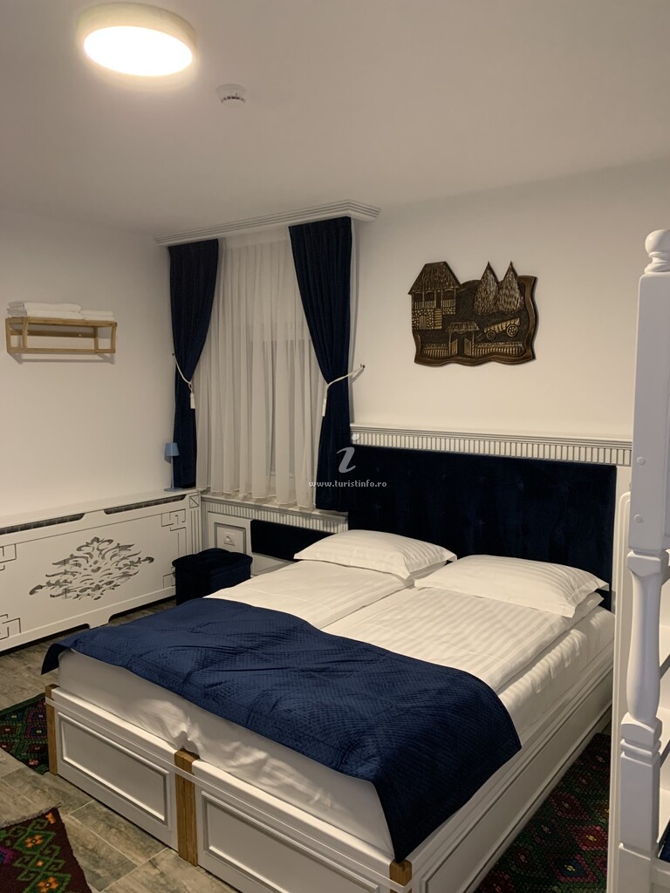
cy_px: 446
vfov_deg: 67.3
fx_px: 671
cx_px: 335
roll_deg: -0.2
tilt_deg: -5.6
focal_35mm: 26
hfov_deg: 53.1
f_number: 1.8
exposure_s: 1/40
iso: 400
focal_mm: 4.25
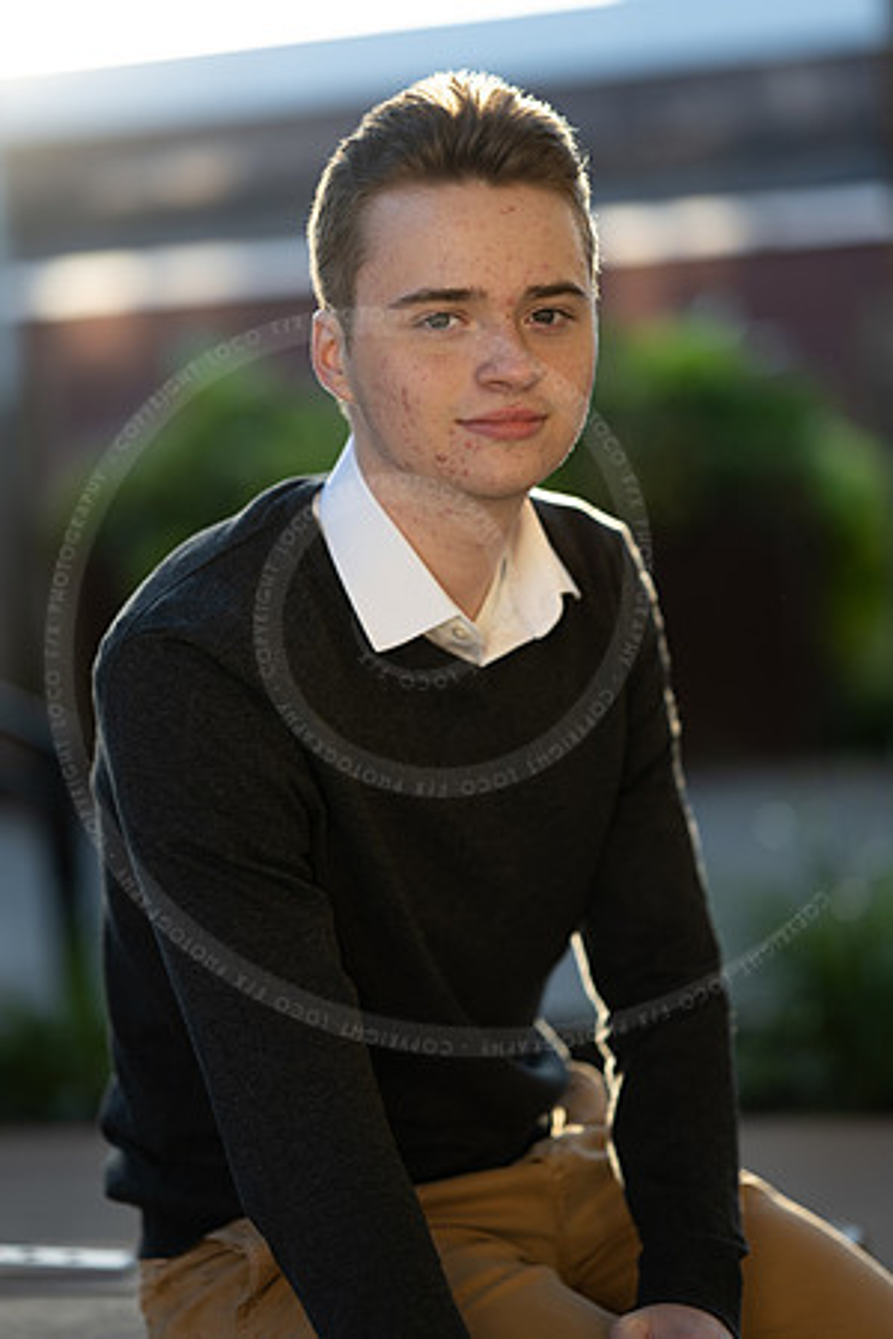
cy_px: 670
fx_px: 3162
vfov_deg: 23.9
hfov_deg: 16.1
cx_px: 446
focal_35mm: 85
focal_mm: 85
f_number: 1.8
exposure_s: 1/640
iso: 200
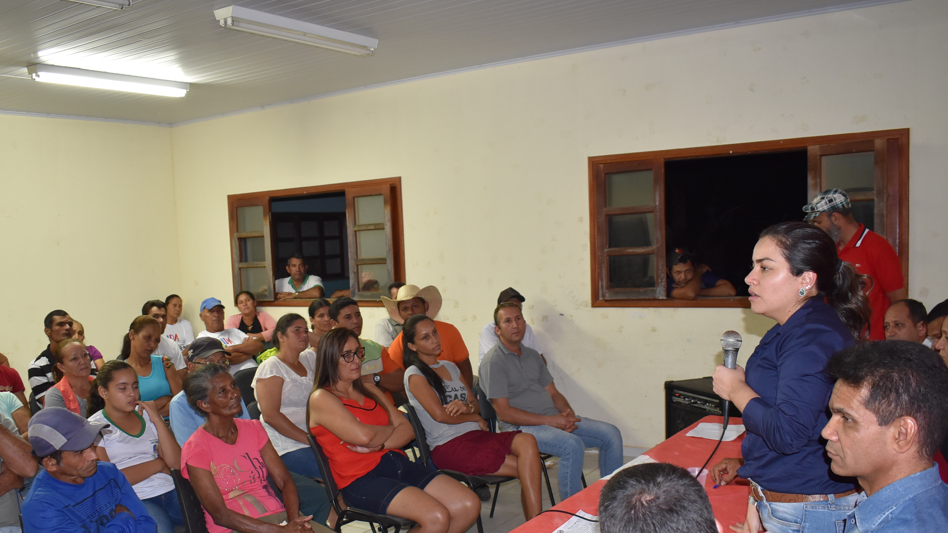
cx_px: 432
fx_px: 830
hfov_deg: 59.4
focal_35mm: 33
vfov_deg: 35.3
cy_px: 358
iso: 800
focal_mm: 18
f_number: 3.5
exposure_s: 1/60
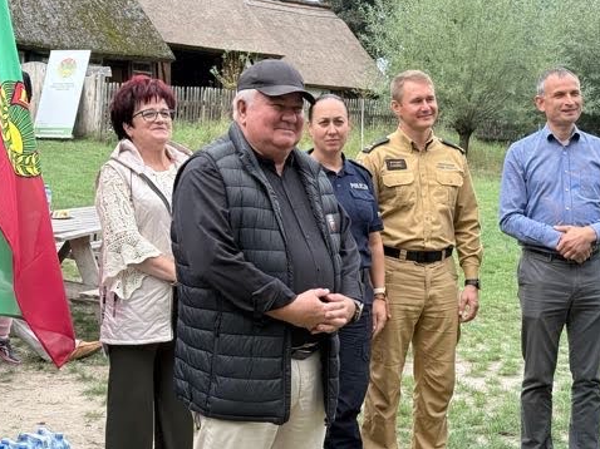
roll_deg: -0.8
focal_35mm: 84
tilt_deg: +0.8
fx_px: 1455
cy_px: 162
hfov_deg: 23.2
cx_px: 387
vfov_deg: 17.5
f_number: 1.78
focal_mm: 6.76
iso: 80
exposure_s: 1/1203
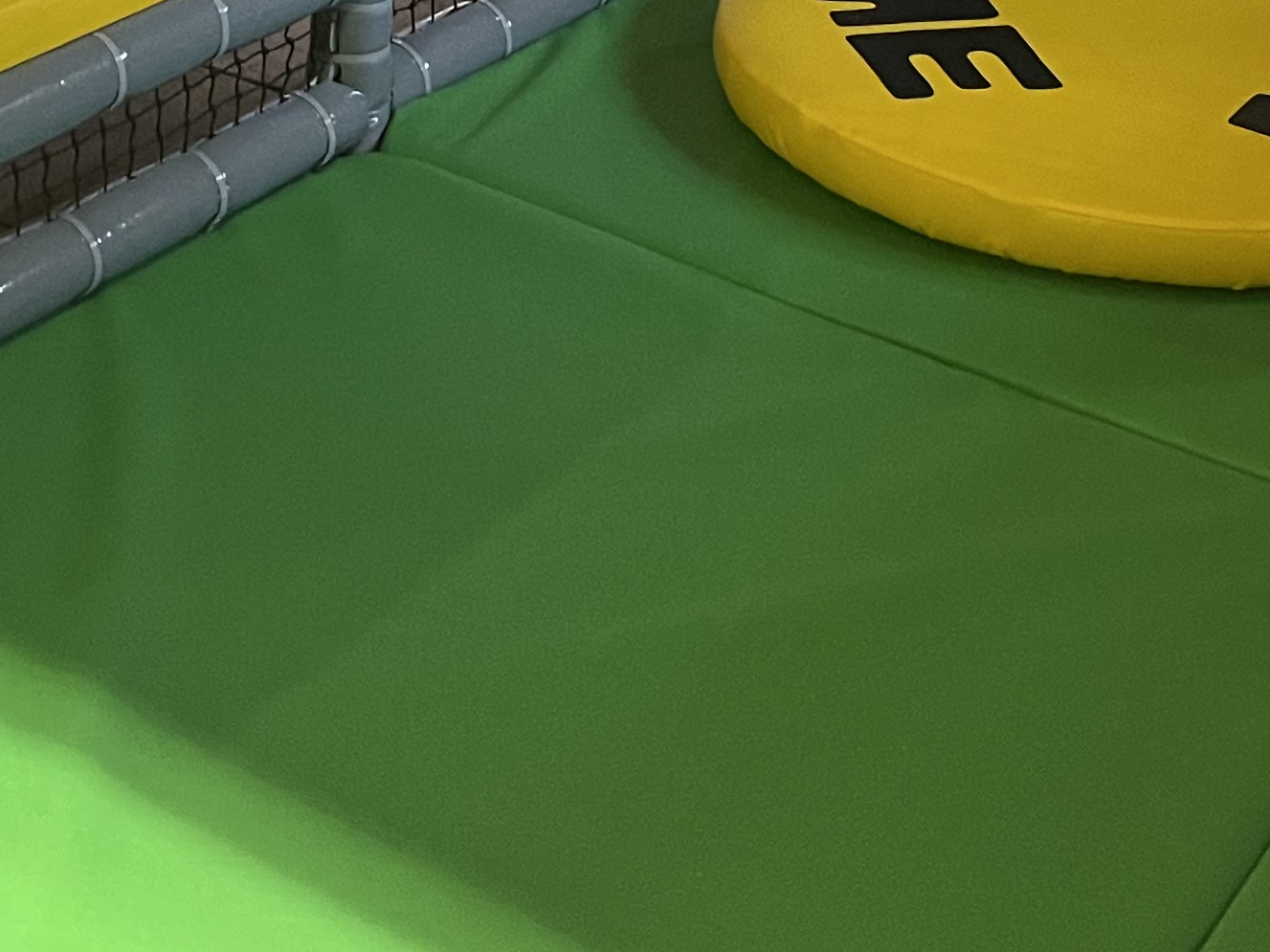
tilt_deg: -12.9
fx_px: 2898
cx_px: 704
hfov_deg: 24.7
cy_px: -440
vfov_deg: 17.0
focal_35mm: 79
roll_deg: -2.3
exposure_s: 1/40
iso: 640
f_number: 1.6
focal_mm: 5.1
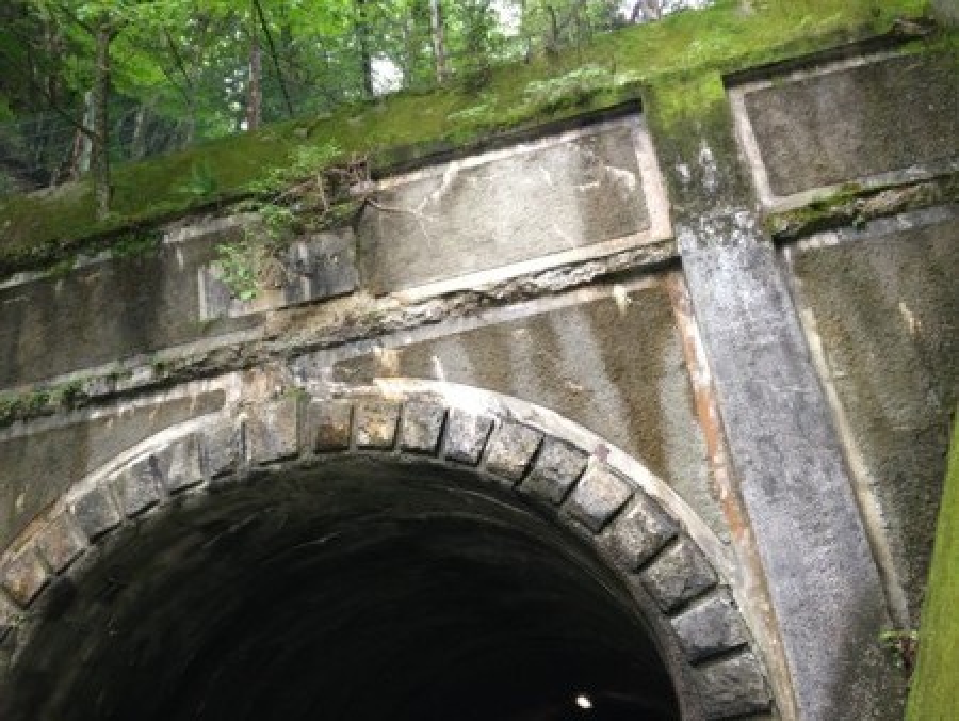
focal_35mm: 35
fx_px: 970
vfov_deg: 40.7
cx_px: 480
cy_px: 360
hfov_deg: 52.6
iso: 160
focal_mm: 4.28
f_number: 2.4
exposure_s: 1/20
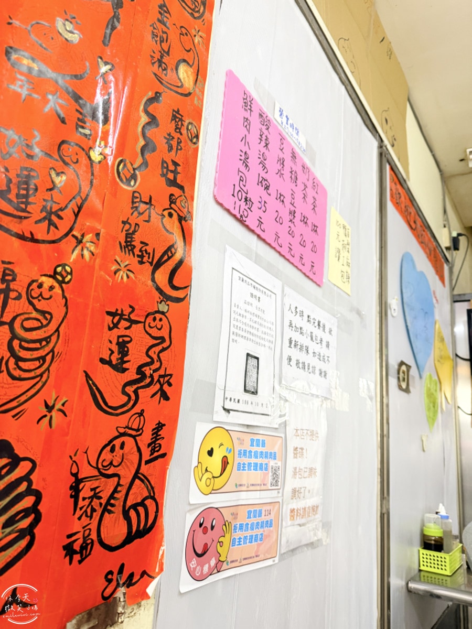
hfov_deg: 56.8
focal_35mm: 24
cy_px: 314
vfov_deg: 71.6
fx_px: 436
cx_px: 236
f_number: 1.78
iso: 400
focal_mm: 6.76
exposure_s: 1/60
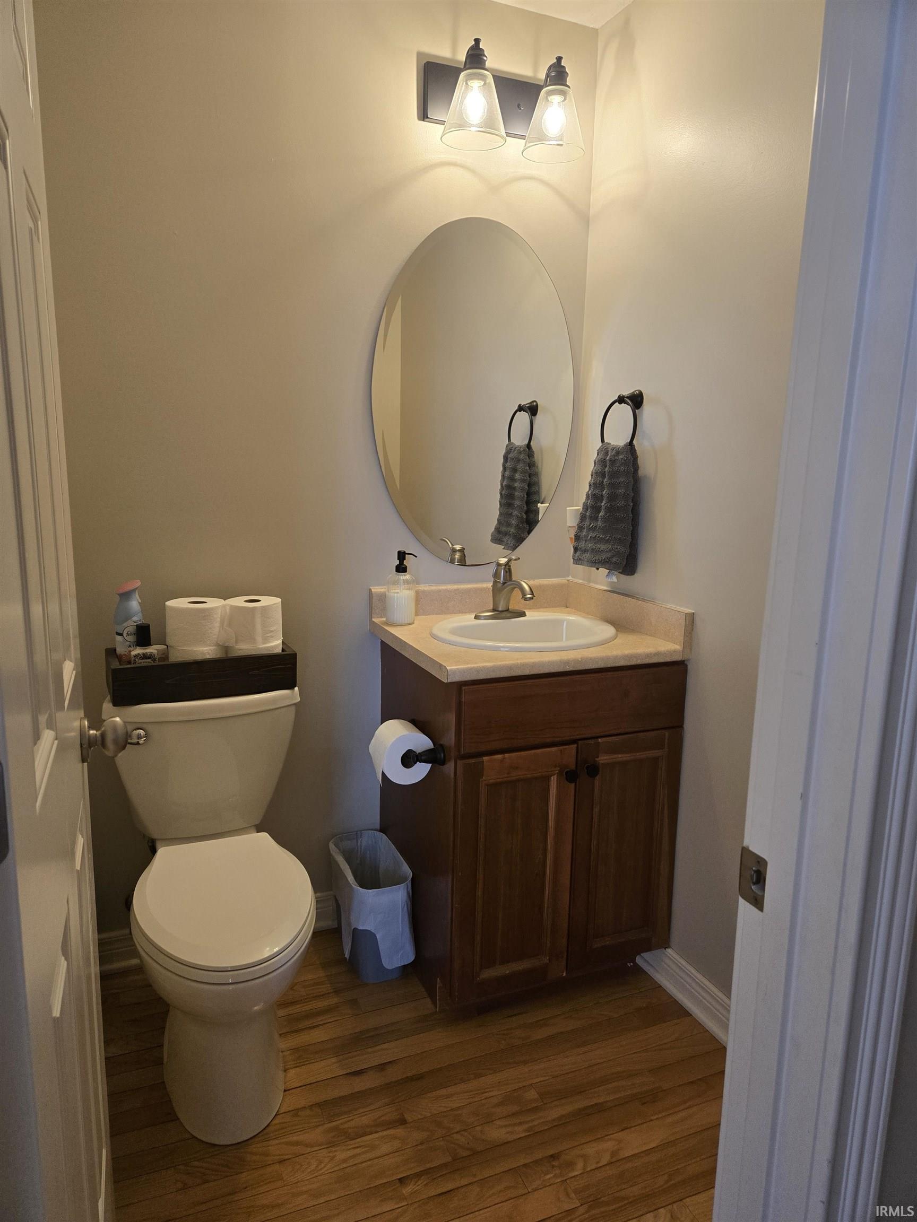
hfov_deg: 58.9
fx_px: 812
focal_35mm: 23
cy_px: 611
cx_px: 458
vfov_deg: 73.9
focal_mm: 5.4
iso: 200
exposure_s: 1/120
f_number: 1.8
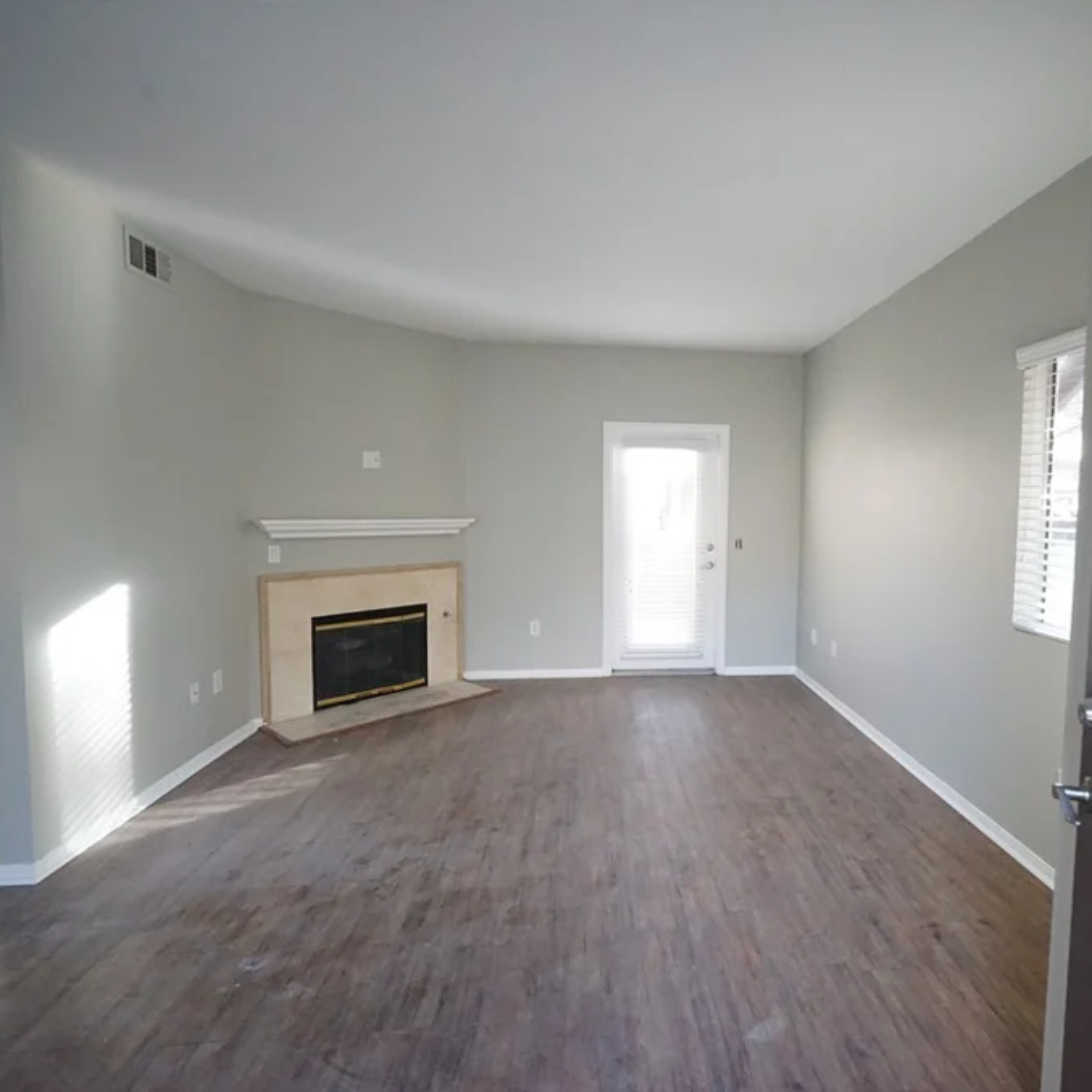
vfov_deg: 80.7
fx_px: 642
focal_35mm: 18
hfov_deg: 79.6
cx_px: 665
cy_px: 546
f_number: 7.1
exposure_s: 1/200
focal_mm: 14
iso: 8000
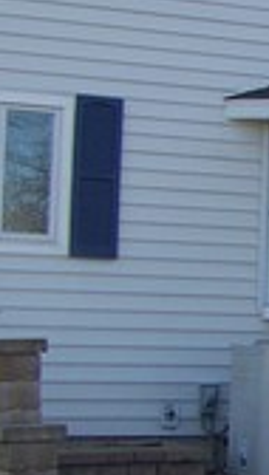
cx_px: 767
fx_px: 1882
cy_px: 249
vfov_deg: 14.4
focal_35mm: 149
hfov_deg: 7.4
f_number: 2.8
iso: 64
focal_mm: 5.85
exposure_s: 1/320
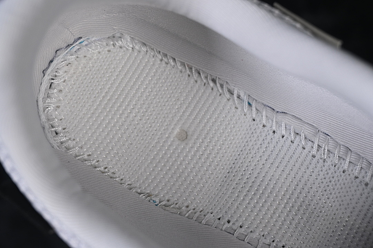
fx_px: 777
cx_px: 186
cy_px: 124
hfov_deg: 27.0
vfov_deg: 18.2
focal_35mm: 75
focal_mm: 50
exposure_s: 1/80
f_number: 7.1
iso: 160
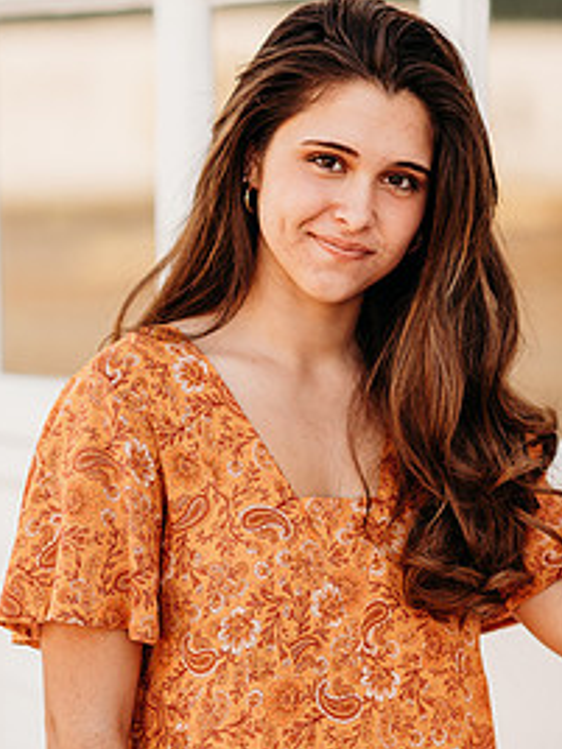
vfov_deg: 14.4
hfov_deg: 10.8
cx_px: 336
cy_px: 444
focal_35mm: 137
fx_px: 2966
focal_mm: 85
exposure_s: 1/1000
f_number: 2
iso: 160
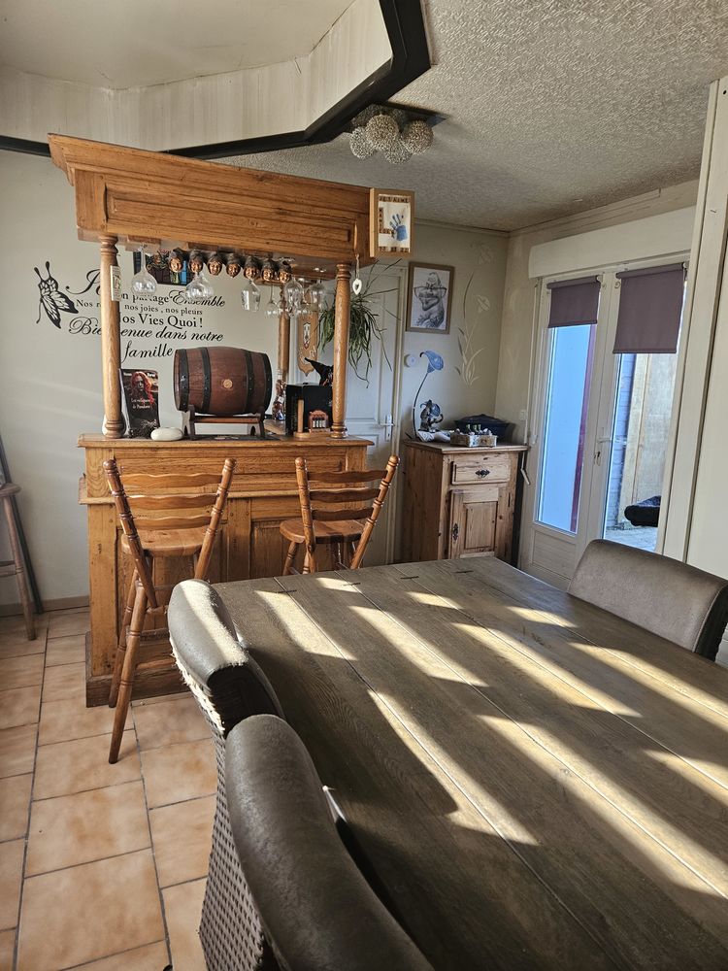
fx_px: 645
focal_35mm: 23
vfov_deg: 73.9
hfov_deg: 58.9
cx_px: 364
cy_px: 486
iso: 200
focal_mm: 5.4
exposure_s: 1/142
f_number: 1.8
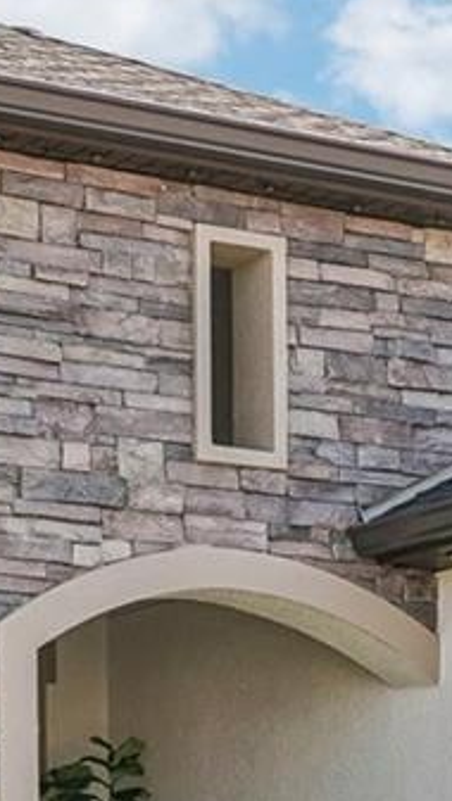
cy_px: 1167
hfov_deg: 7.9
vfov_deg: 13.2
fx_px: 3276
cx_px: 236
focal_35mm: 154
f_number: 8
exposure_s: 1/400
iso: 400
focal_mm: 31
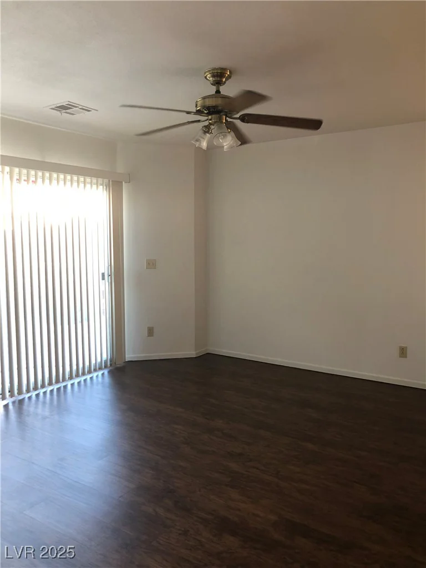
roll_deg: +0.4
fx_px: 459
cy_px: 284
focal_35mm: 28
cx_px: 213
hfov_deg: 49.7
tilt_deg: -5.7
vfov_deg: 63.4
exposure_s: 1/17
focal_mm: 3.99
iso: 40
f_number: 1.8
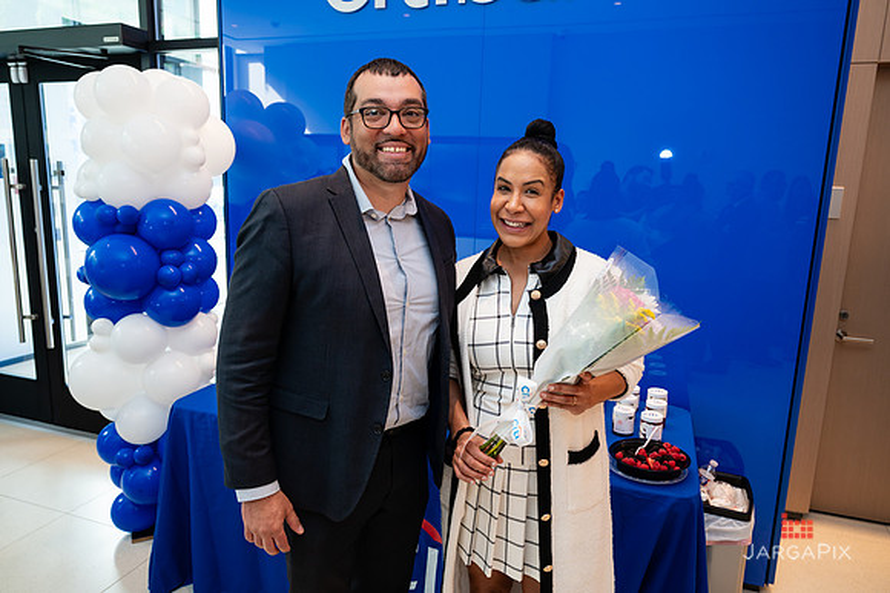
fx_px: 600
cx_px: 445
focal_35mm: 24
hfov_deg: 73.2
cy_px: 296
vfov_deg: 52.6
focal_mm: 24
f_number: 4
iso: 400
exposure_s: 1/200
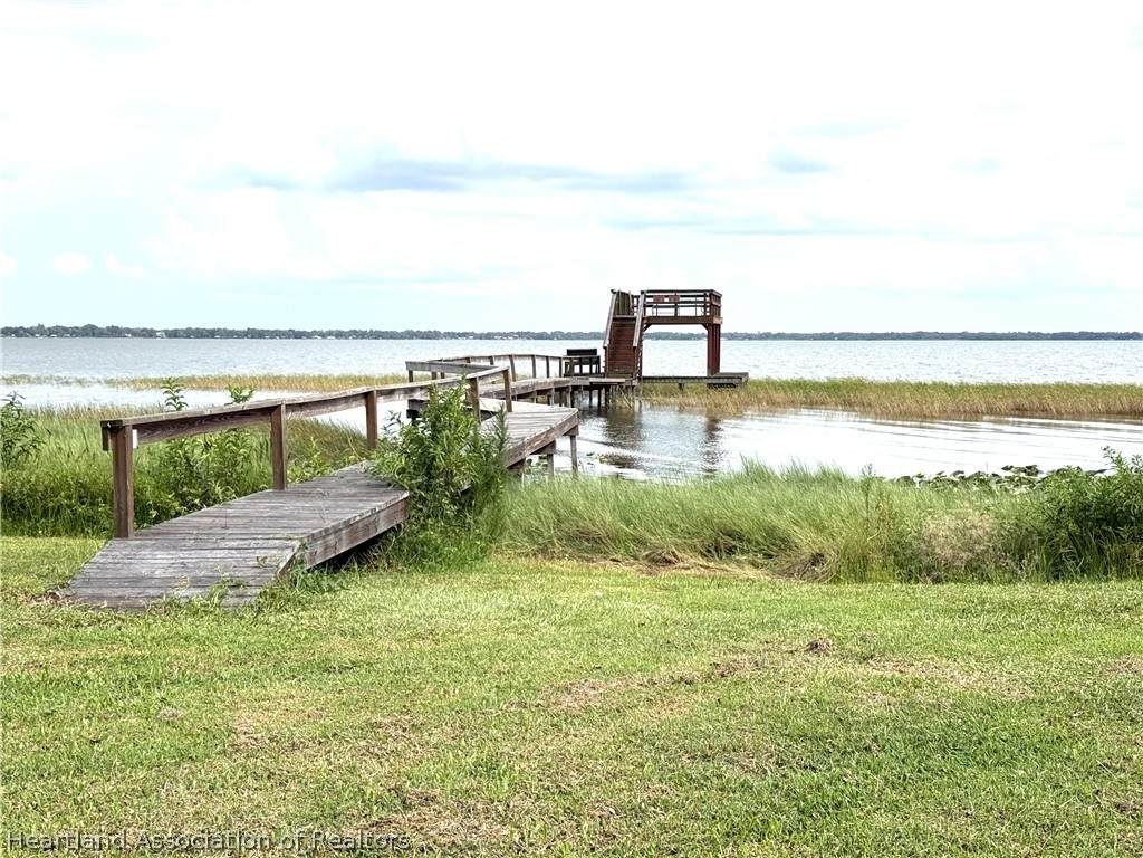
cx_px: 572
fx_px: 1585
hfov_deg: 39.7
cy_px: 429
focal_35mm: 48
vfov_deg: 30.3
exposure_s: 1/6536
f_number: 1.78
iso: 64
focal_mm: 6.76
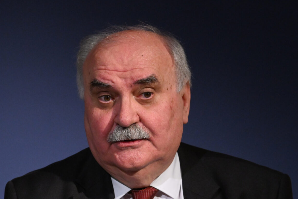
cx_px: 140
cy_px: 214
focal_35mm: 289
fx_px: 2392
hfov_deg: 7.1
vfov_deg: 4.7
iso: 3200
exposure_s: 1/200
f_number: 3.2
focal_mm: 130
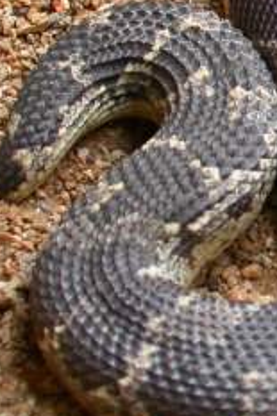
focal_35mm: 185
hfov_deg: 7.2
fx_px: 2138
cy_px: 107
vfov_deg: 11.1
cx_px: 479
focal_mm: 15.1
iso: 100
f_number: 3.8
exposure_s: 1/68.3
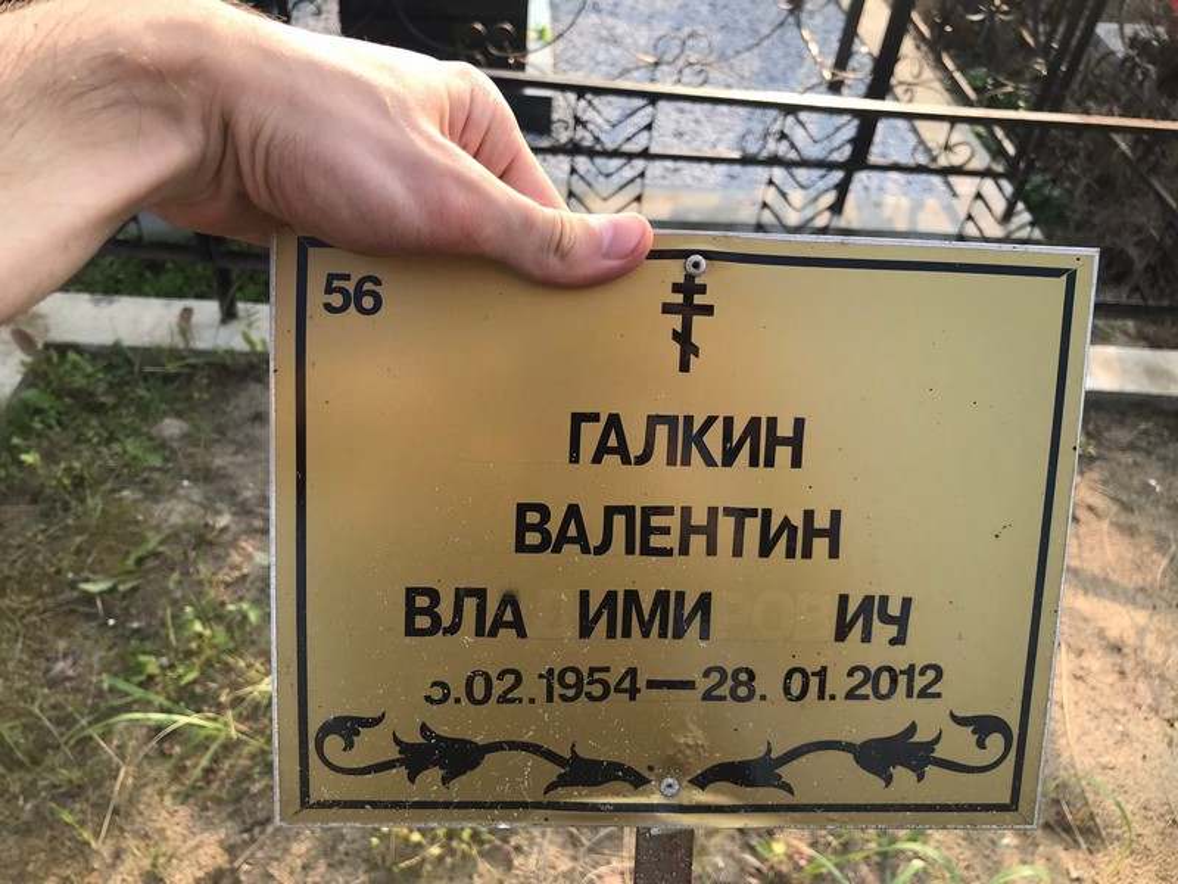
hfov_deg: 63.4
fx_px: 953
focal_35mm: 28
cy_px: 442
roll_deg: -7.6
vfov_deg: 49.7
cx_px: 589
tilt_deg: -42.8
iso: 20
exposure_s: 1/517
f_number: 1.8
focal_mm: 3.99
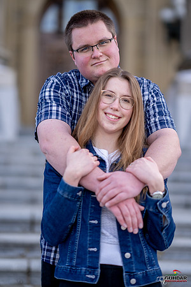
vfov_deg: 23.9
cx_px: 96
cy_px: 144
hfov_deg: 16.1
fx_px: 676
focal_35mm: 85
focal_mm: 85
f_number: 1.4
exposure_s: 1/1600
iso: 125
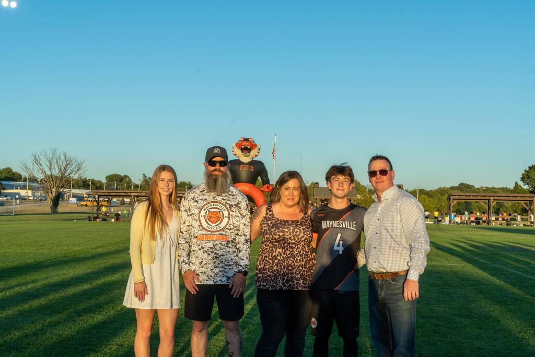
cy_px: 178
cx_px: 268
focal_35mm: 51
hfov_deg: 38.9
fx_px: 758
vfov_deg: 26.5
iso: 640
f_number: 16
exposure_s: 1/125
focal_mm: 34
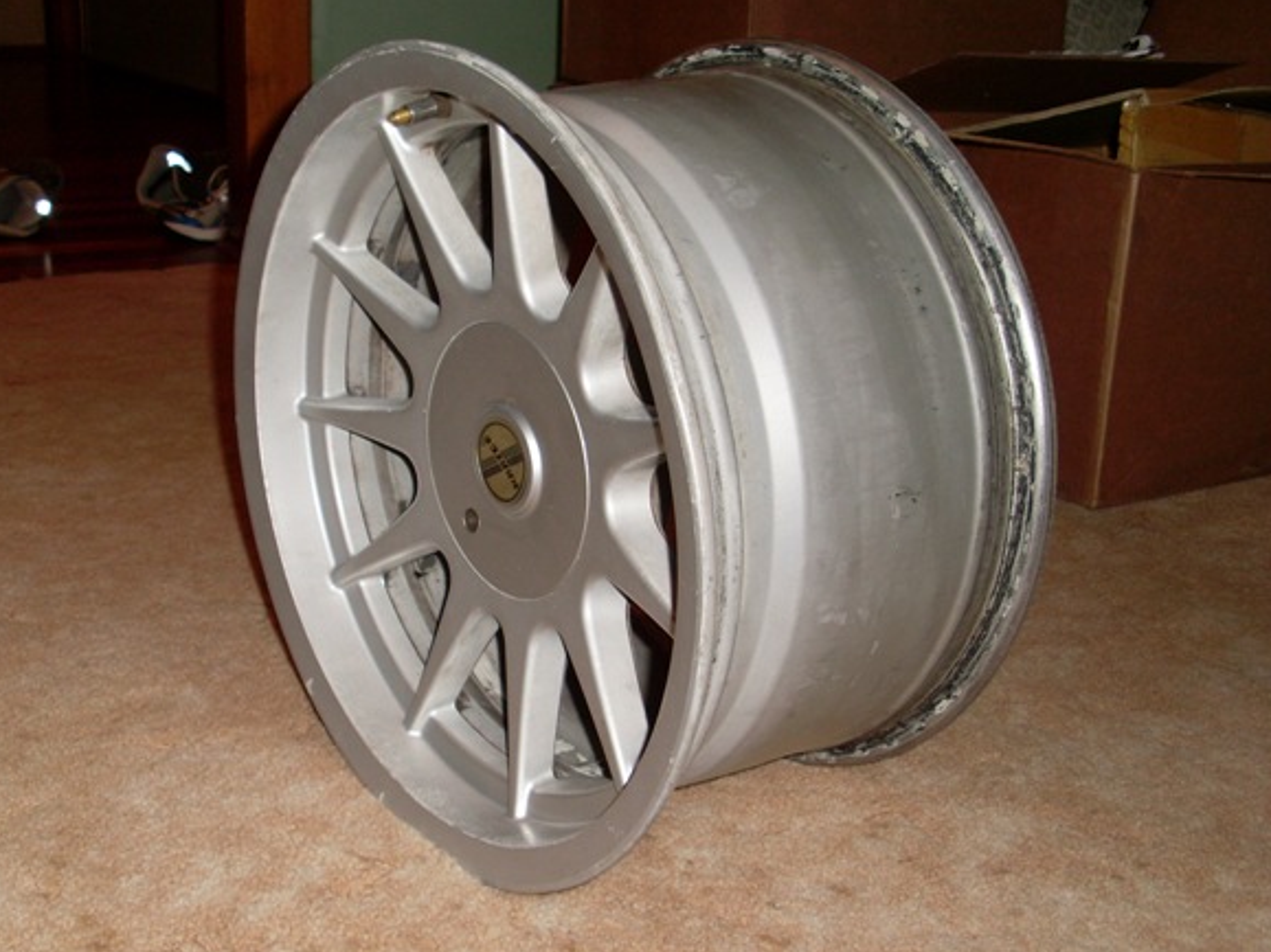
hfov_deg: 44.8
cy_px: 483
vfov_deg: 34.3
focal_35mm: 42
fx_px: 1542
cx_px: 606
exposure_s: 1/45
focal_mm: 6.3
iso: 100
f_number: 3
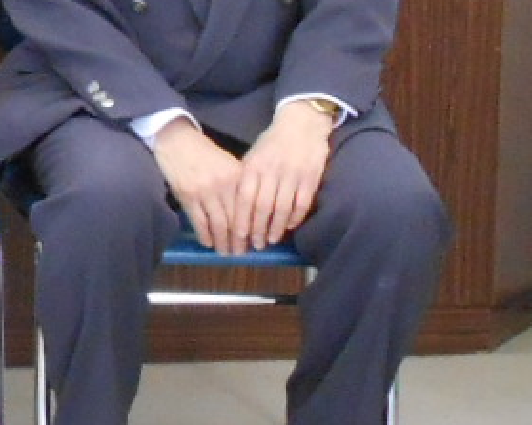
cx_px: -841
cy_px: -59
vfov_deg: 9.1
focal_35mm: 168
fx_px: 2644
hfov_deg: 9.8
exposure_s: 1/13
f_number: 3.8
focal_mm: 5.3
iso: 400
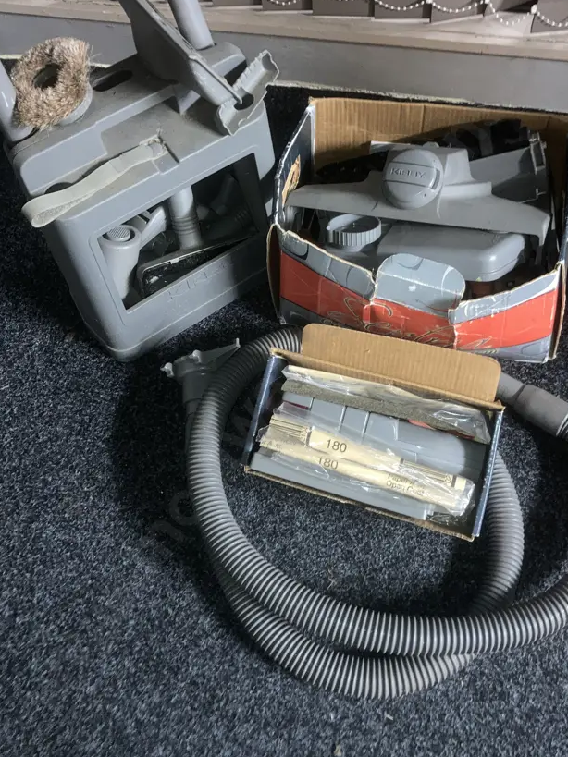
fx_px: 766
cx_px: 319
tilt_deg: -58.1
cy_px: 330
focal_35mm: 35
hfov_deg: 40.6
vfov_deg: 52.5
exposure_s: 1/4
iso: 125
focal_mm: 3.99
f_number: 1.8
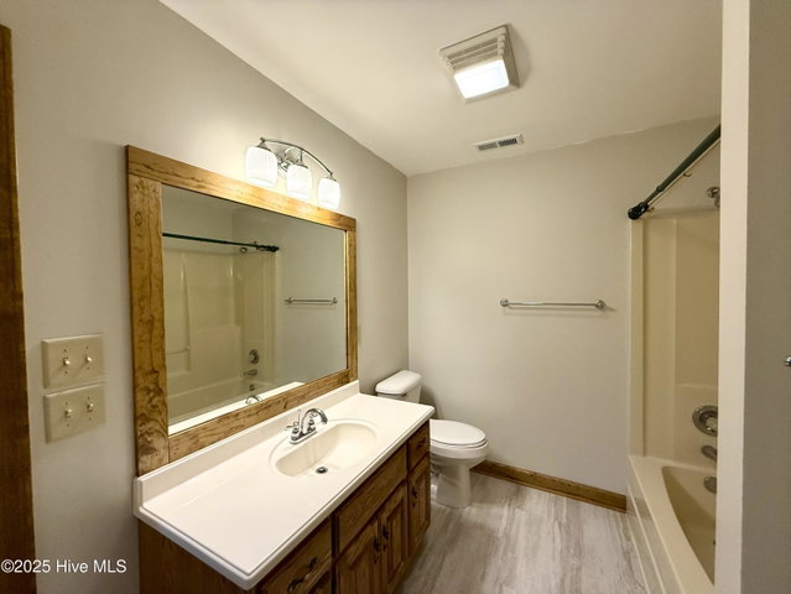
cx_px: 396
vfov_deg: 85.7
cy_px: 297
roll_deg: -0.3
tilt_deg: -1.1
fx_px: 320
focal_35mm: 14
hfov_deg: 102.0
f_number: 2.2
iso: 200
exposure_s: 1/120
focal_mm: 2.22
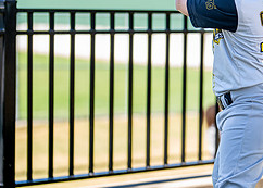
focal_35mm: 146
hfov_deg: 13.6
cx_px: 230
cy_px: 77
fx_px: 1091
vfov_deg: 9.8
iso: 100
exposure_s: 1/1600
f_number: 1.2
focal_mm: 50
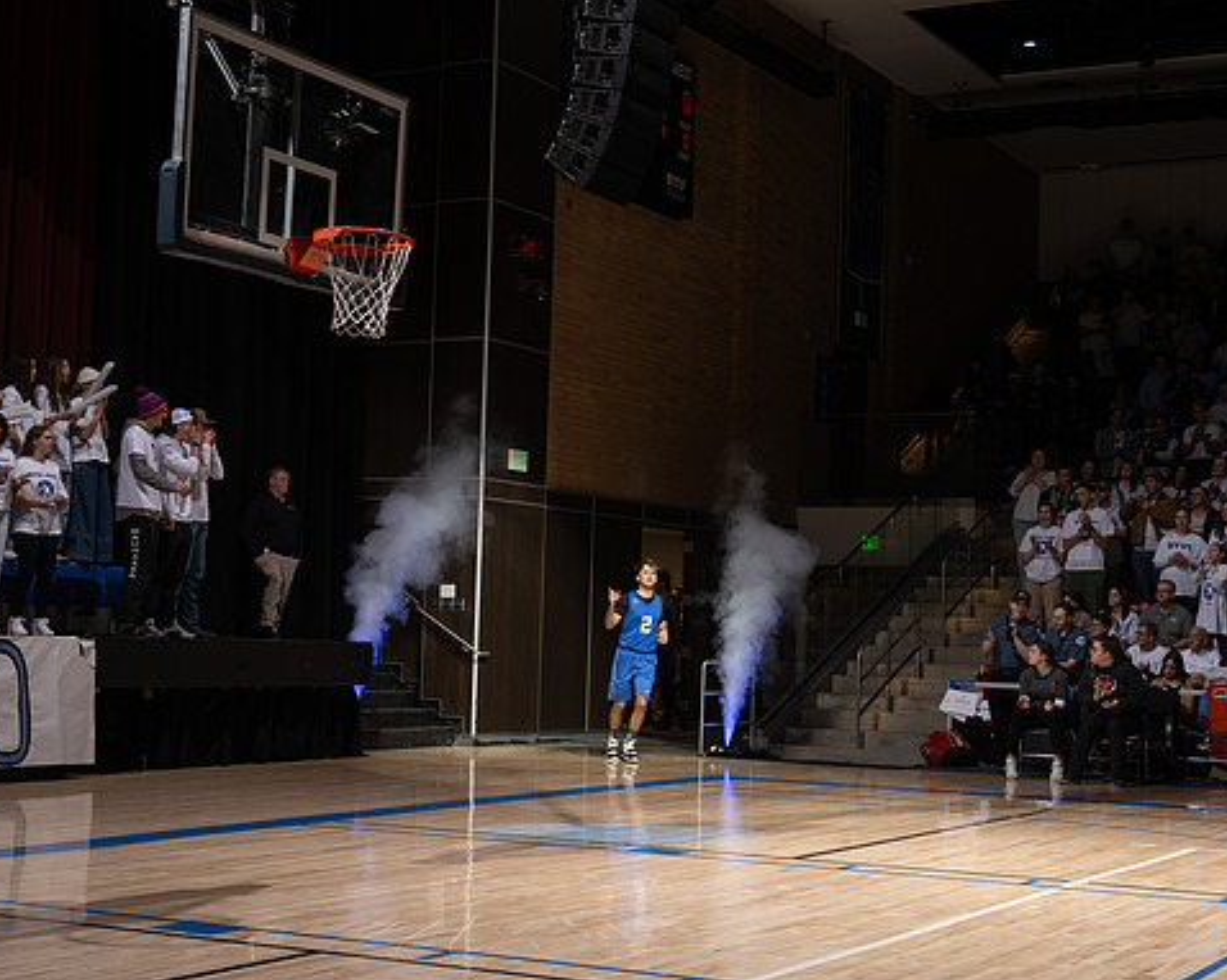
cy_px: 536
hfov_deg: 33.0
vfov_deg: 26.6
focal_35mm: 57
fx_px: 2069
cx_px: 624
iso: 100
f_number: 6.3
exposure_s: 1/60
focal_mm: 46
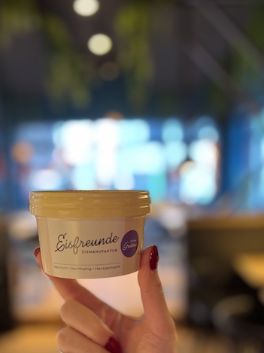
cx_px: 123
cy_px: 242
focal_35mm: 37
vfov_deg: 49.1
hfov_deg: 38.6
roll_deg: +1.5
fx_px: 377
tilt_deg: -9.6
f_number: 1.5
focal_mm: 5.7
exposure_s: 1/50
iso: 200
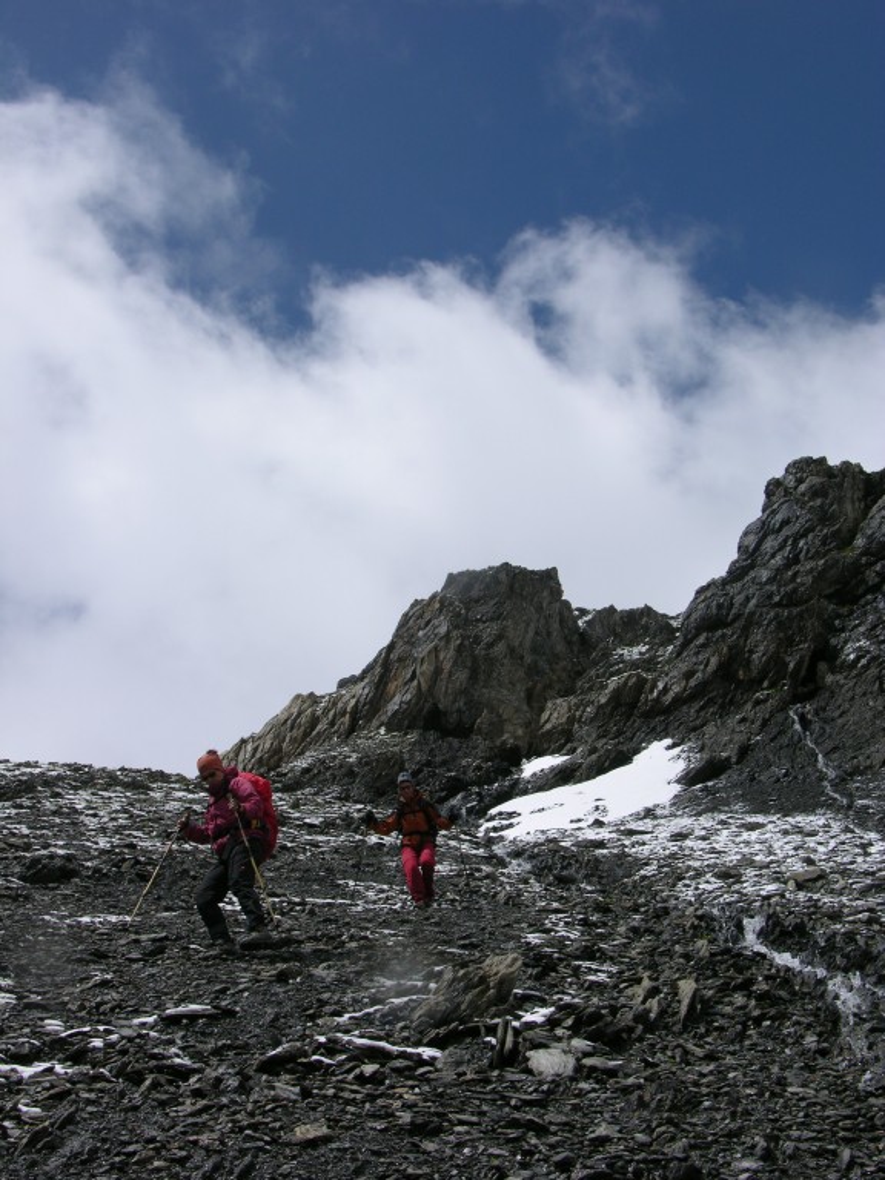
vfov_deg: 38.2
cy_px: 590
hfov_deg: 29.1
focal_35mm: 50
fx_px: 1704
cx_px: 442
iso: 50
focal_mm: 12.7
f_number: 7.6
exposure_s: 1/348
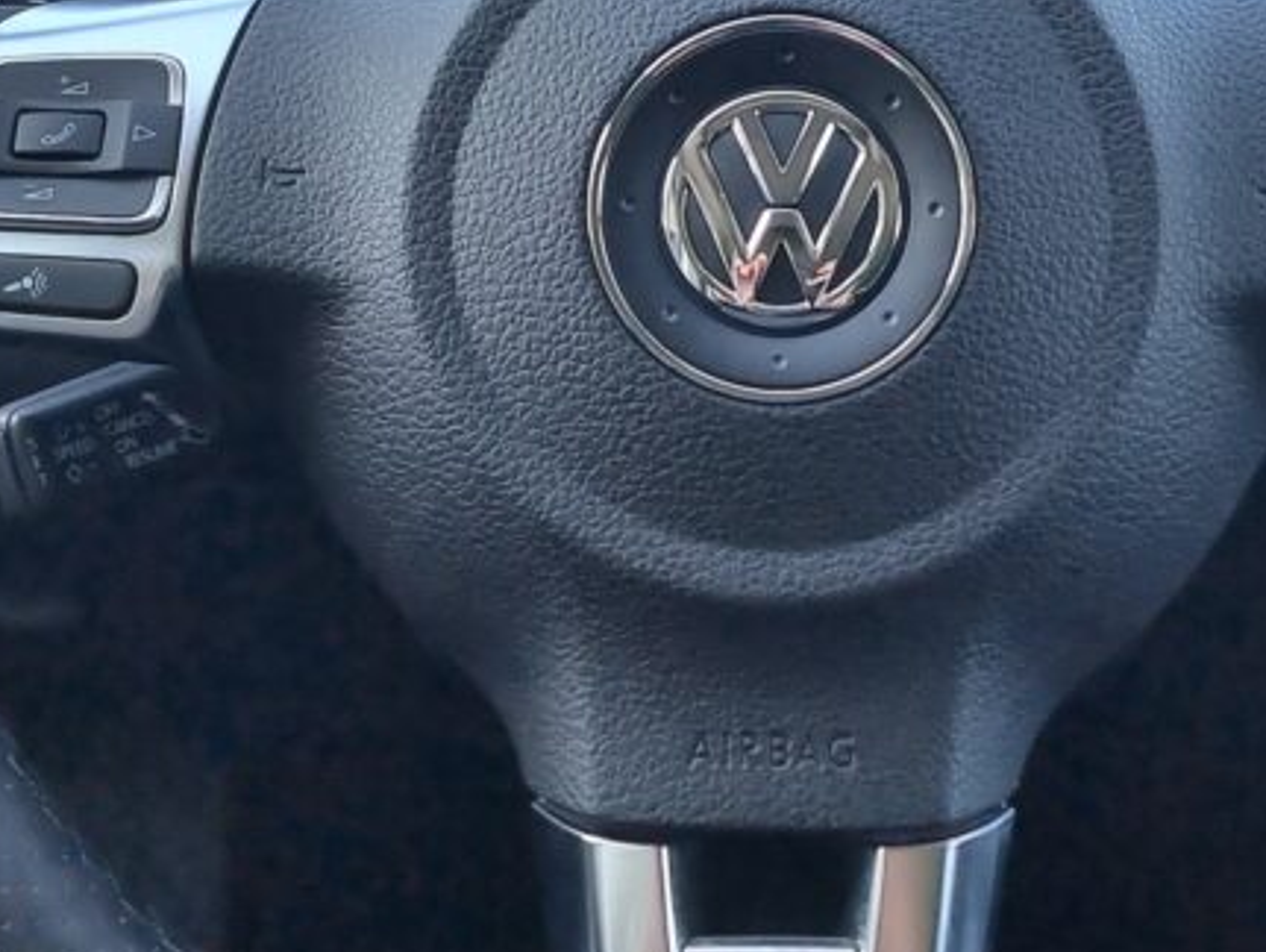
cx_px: 814
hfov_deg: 21.9
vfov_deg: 15.8
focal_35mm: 89
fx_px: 3258
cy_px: -273
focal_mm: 6.7
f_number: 1.8
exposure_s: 1/131
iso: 50
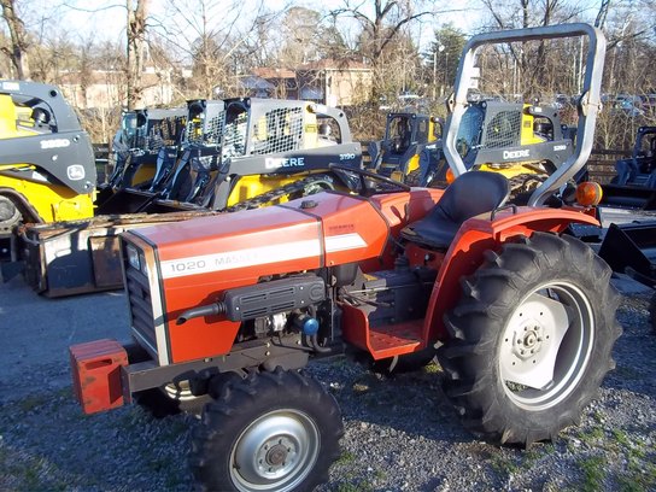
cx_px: 328
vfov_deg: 39.7
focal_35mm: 36
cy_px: 246
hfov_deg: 51.4
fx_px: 682
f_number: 3.1
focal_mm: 6.5
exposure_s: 1/250
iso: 80
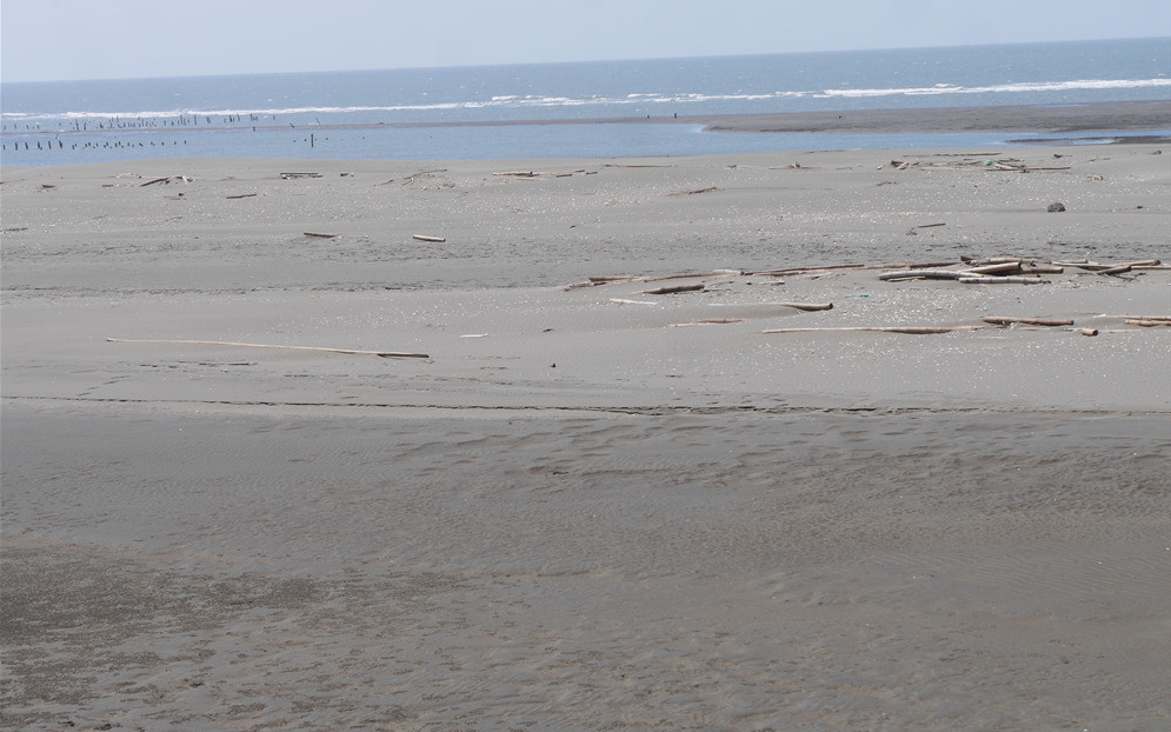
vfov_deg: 13.3
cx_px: 587
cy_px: 391
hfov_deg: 21.2
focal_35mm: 98
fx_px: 3128
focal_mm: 46
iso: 200
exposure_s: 1/500
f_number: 9
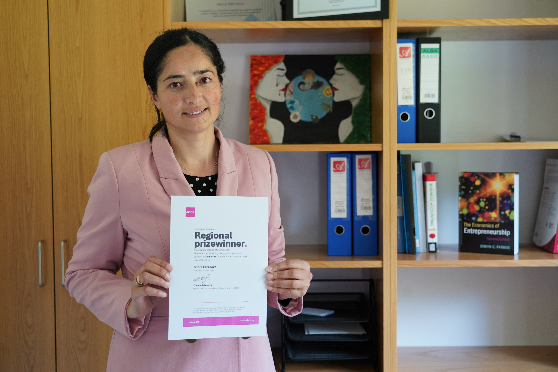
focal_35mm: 51
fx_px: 791
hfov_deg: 38.9
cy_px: 186
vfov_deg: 26.5
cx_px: 279
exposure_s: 1/60
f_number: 4
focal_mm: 51
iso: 500
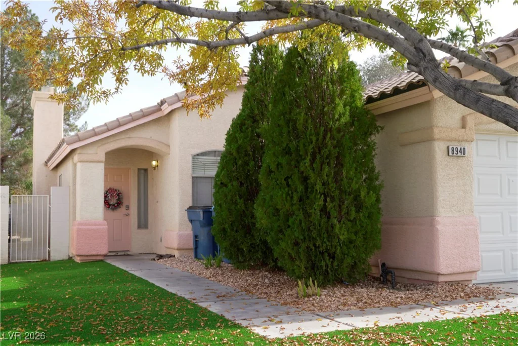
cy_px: 173
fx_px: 576
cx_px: 259
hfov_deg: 48.5
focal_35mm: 40
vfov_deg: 33.4
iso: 100
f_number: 29
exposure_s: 1/8
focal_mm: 40
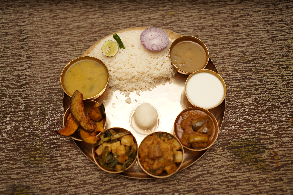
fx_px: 285
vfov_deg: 37.8
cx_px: 146
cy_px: 98
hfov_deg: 54.5
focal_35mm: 35
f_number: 1.8
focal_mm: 35
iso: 500
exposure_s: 1/250
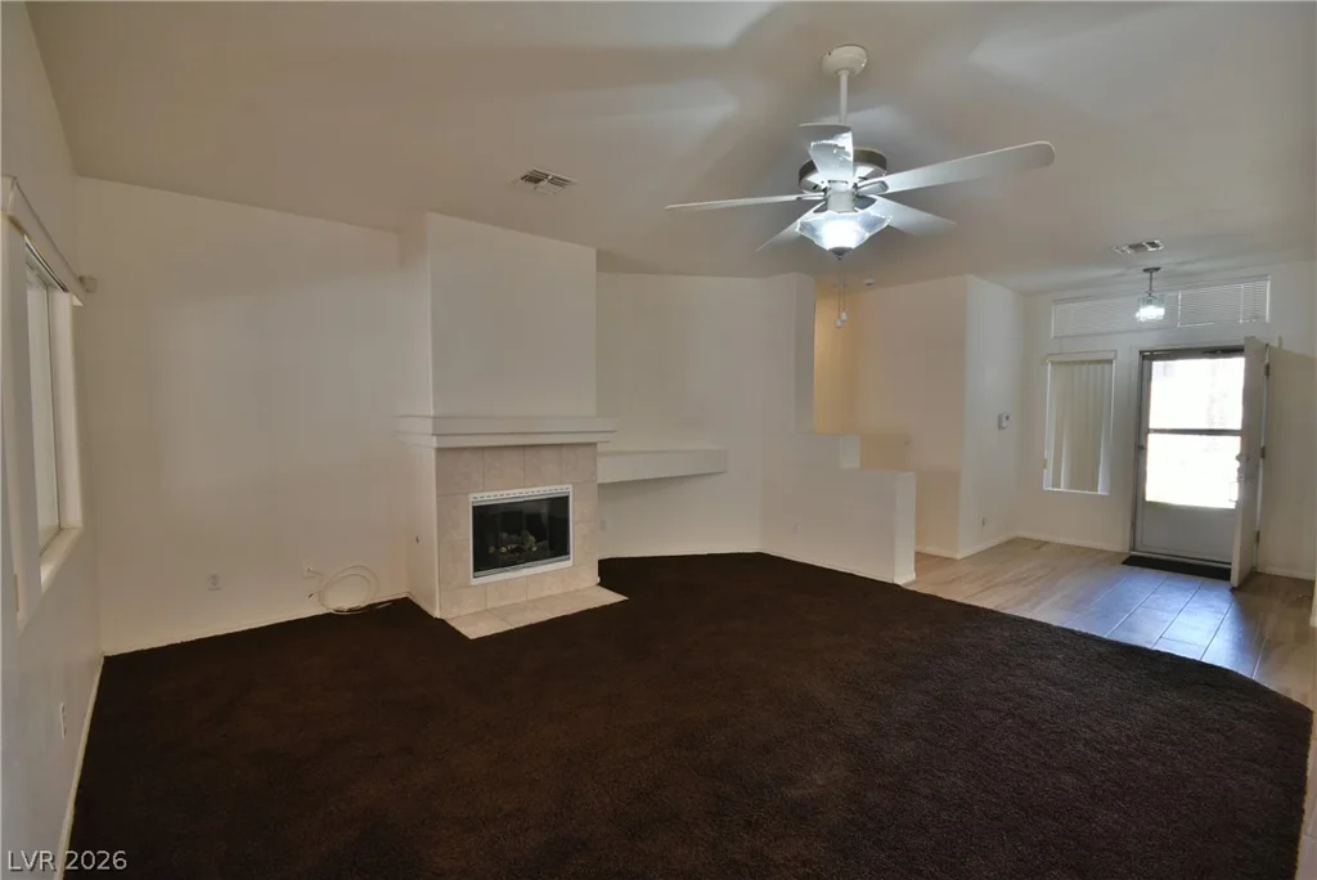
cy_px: 440
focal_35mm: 15
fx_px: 549
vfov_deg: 77.4
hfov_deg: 100.4
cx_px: 658
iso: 1000
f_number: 7.1
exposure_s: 1/30
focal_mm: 10
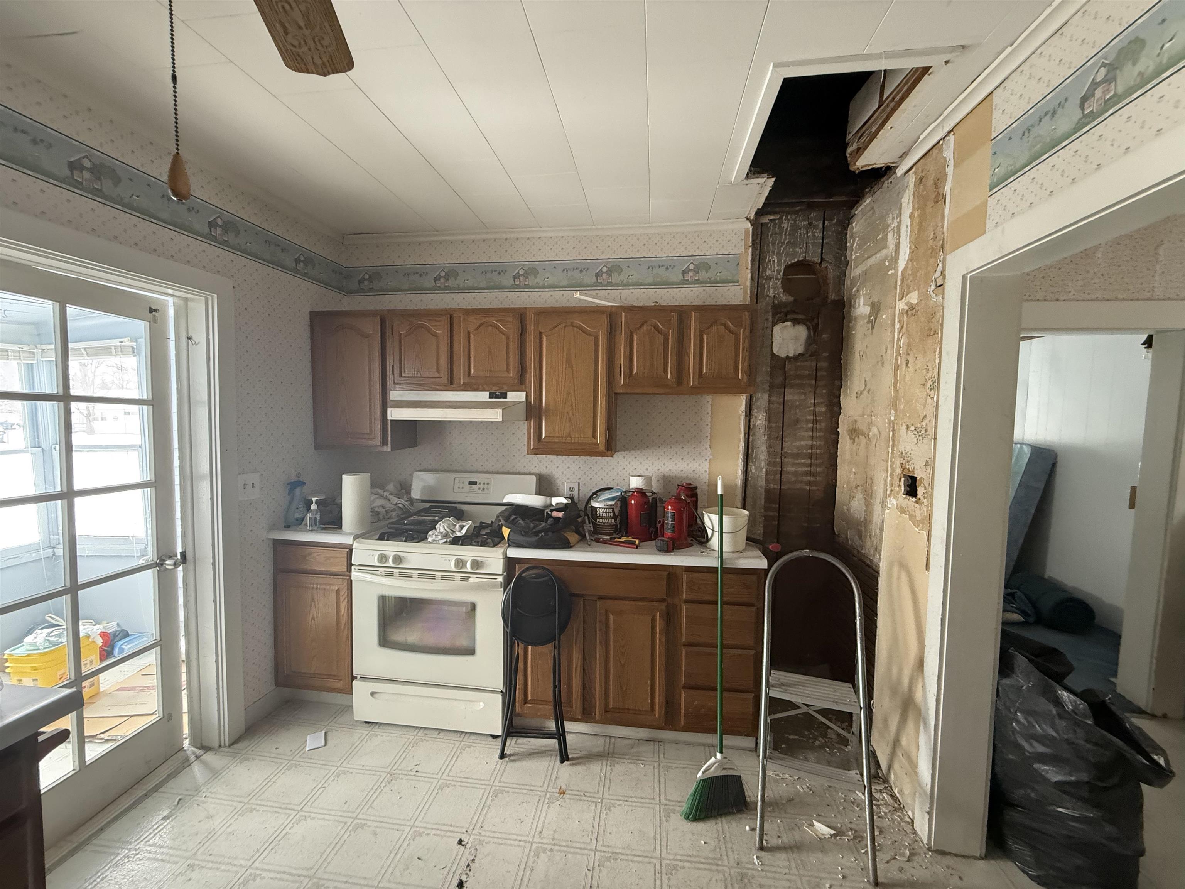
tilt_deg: -2.2
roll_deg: +0.2
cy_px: 444
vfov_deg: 85.7
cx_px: 592
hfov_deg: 102.1
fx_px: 479
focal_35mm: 14
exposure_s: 1/83
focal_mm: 2.22
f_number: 2.2
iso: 400
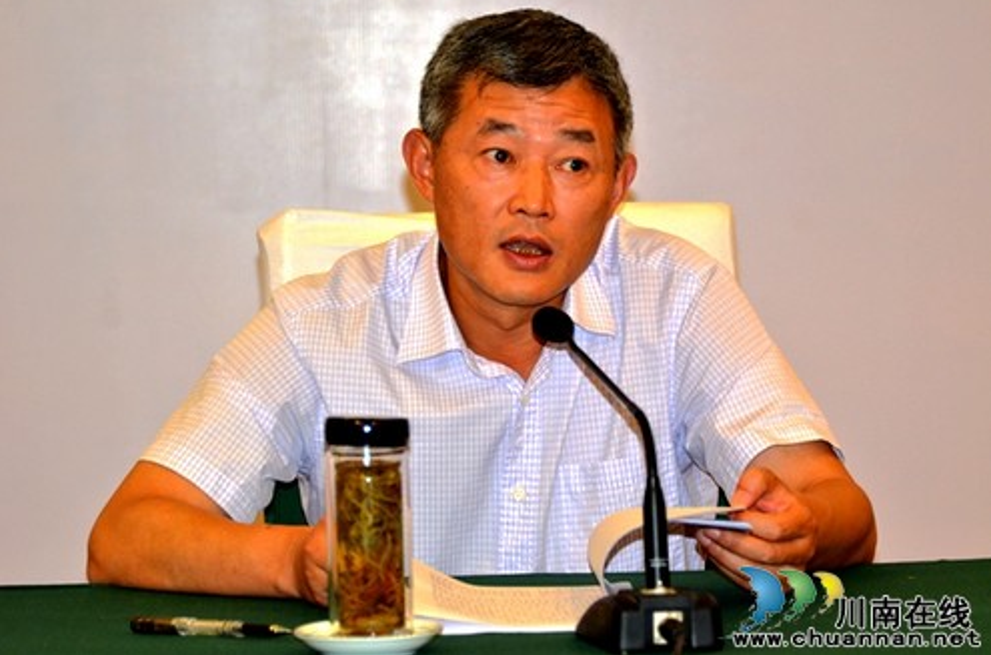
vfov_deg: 7.4
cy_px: 325
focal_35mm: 185
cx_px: 497
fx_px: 5078
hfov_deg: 11.1
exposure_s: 1/60
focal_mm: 122
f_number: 5.6
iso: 640
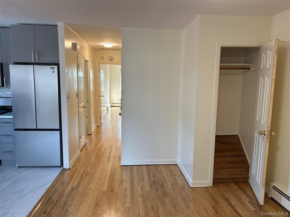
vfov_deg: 53.1
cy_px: 108
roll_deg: -0.6
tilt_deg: -7.5
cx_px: 145
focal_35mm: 26
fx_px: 218
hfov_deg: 67.3
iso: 100
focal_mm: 5.7
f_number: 1.5
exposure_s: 1/120
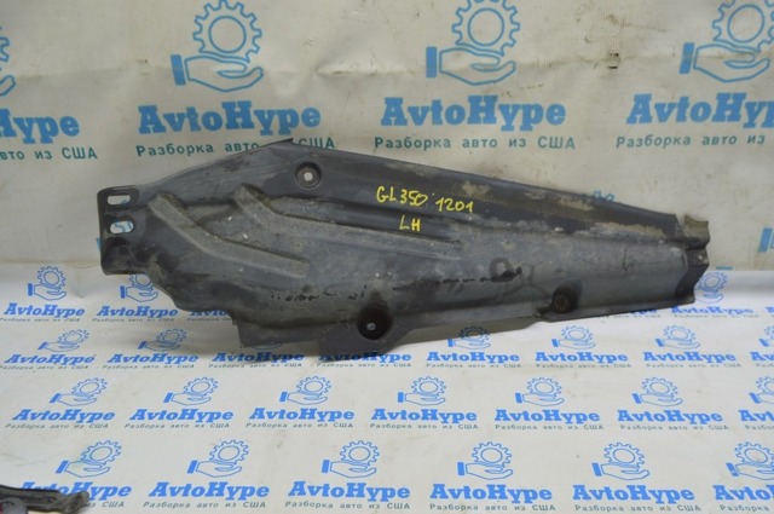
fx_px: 676
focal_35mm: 32
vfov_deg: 41.6
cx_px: 387
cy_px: 257
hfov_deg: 59.6
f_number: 5.6
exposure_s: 1/25
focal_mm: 21
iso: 400
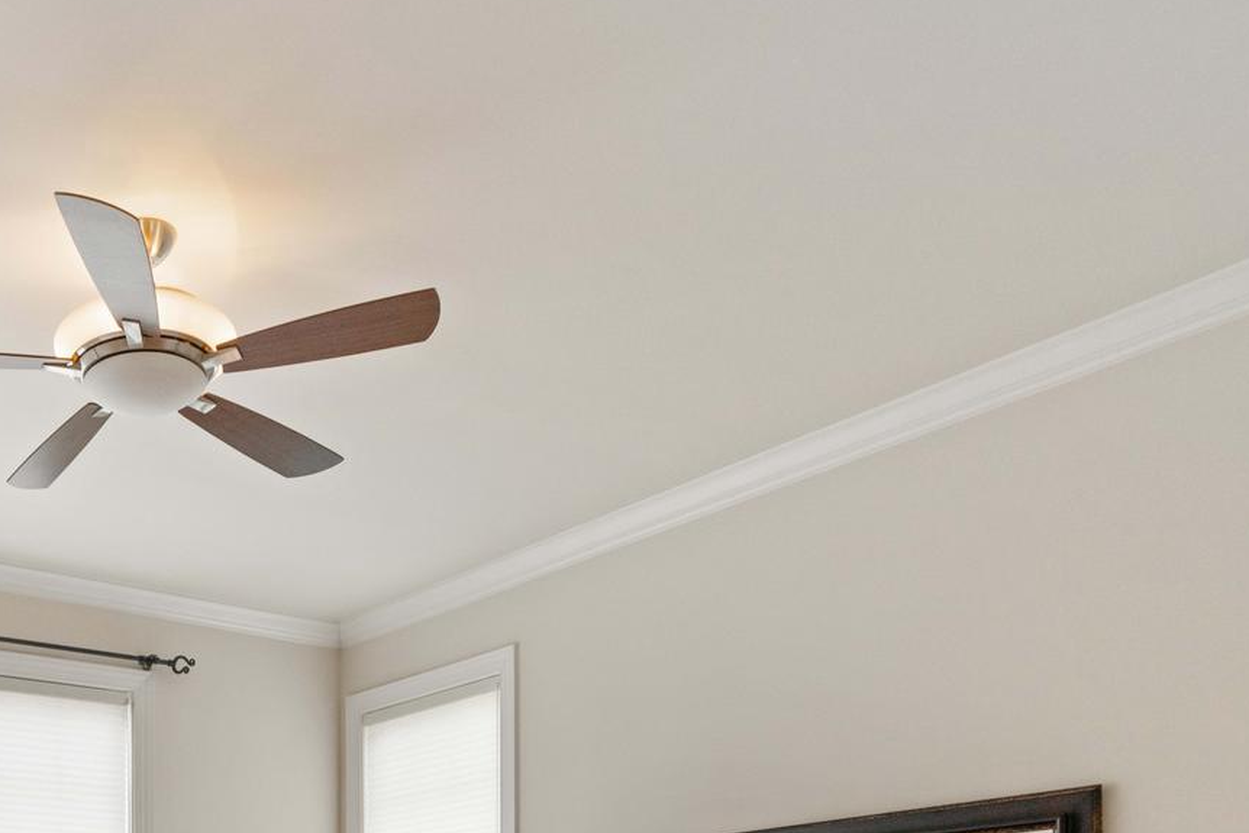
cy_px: 944
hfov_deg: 46.0
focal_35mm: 38
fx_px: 1319
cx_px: 132
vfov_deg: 30.8
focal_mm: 16
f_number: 4
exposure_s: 1/50
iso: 320
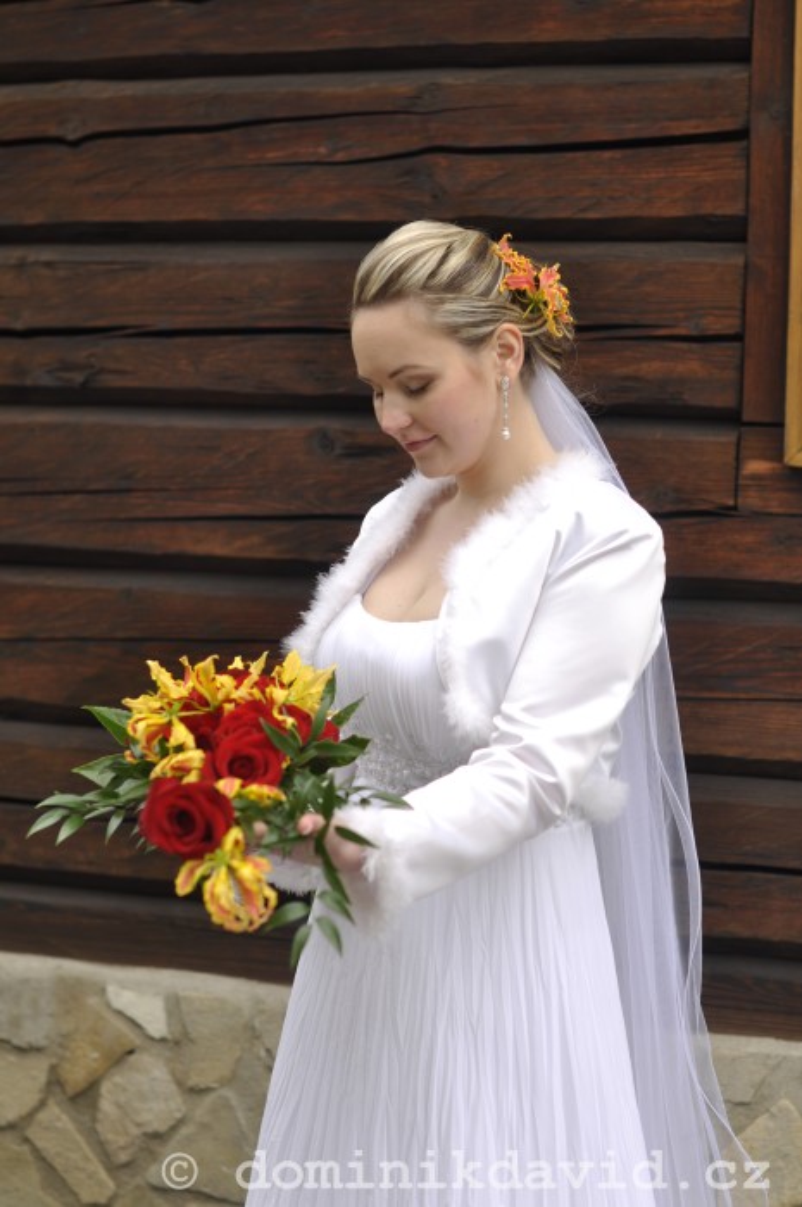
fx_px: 2512
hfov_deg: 18.1
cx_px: 401
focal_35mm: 75
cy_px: 604
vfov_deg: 27.0
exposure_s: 1/125
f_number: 2.8
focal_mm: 50
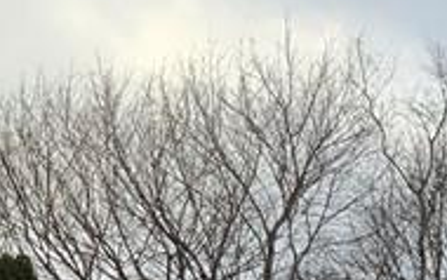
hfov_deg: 11.2
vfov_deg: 7.5
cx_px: 939
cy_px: 602
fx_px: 2023
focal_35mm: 166
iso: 16
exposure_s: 1/132
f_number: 1.8
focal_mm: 3
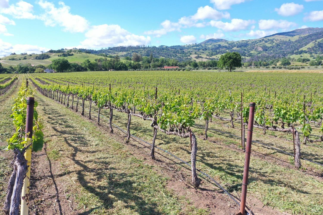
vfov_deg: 46.4
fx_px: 251
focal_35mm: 28
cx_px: 162
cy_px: 108
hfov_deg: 65.5
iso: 100
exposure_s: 1/320
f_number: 5
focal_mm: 10.26
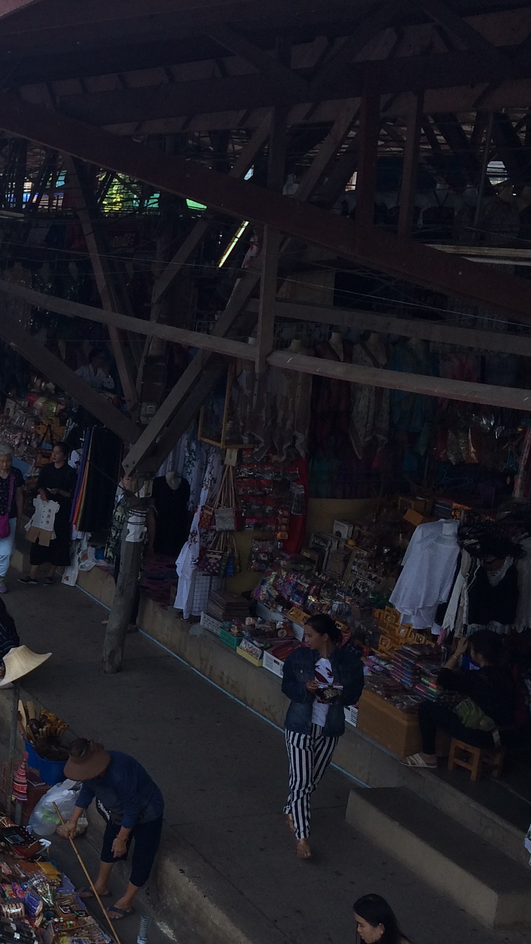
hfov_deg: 19.0
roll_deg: -2.4
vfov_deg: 36.5
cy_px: 555
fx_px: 1426
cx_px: -222
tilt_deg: -13.8
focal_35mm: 57
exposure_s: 1/662
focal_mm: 4.15
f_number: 2.2
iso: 32
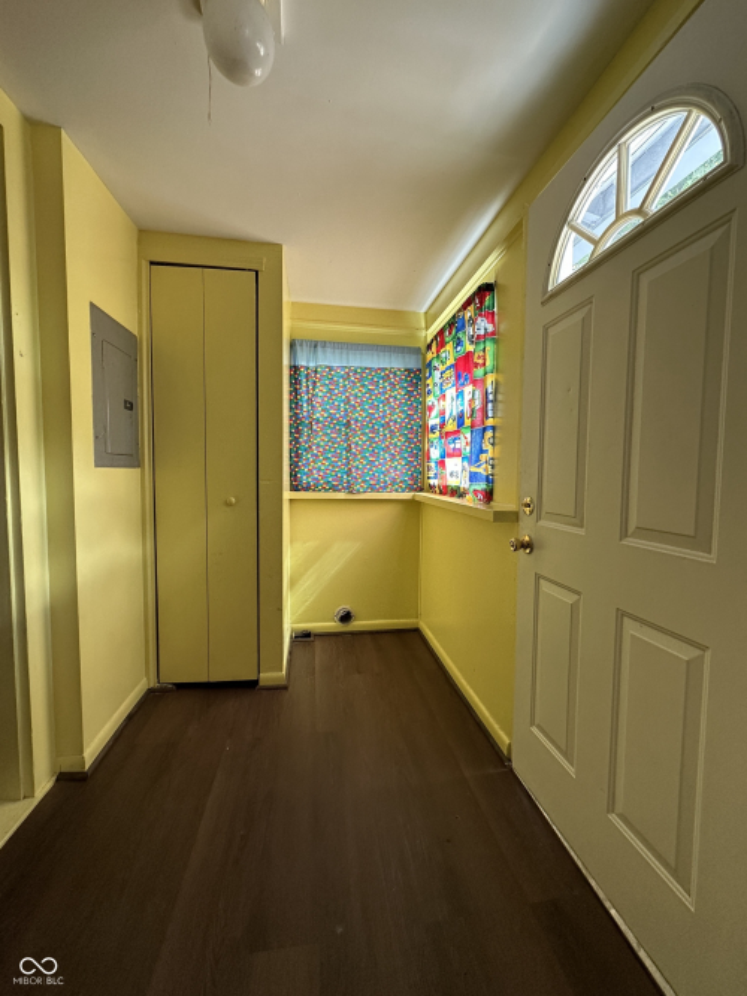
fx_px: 403
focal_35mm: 14
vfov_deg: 102.1
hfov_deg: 85.7
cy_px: 498
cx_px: 374
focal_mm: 2.22
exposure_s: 1/120
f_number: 2.2
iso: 160
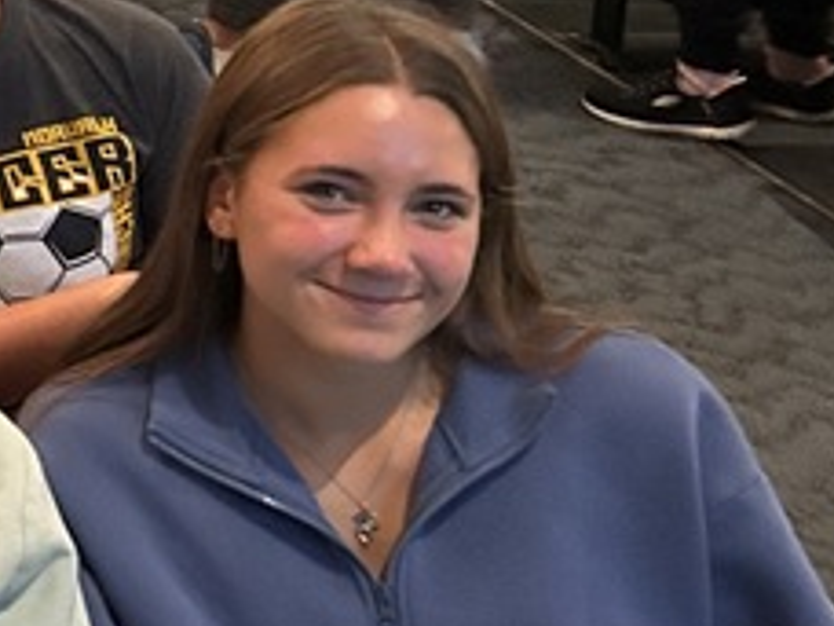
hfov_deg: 13.9
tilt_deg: -11.1
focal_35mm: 117
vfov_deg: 12.3
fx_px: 2819
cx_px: -911
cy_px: -143
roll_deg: -0.3
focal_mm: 5.7
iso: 800
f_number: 1.5
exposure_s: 1/30
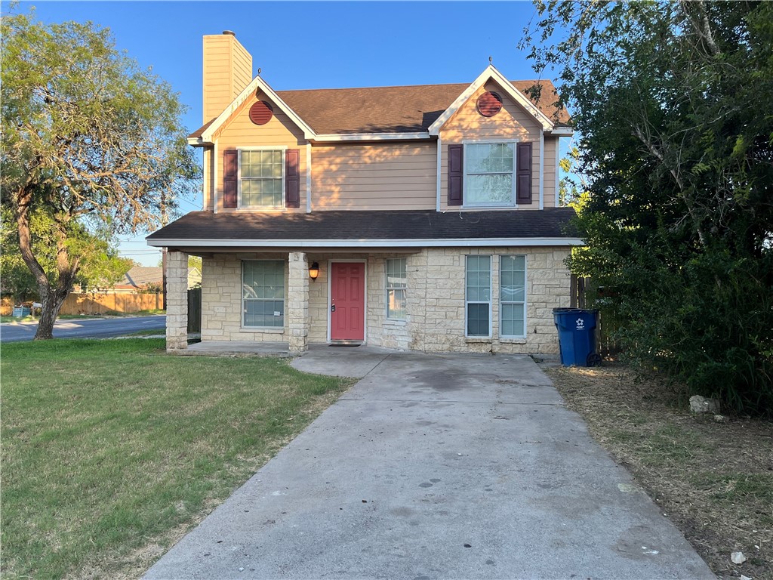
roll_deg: -0.5
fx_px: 581
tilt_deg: -0.2
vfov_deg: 53.1
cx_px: 386
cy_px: 290
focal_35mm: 26
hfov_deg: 67.3
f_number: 1.6
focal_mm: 5.1
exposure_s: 1/608
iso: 50
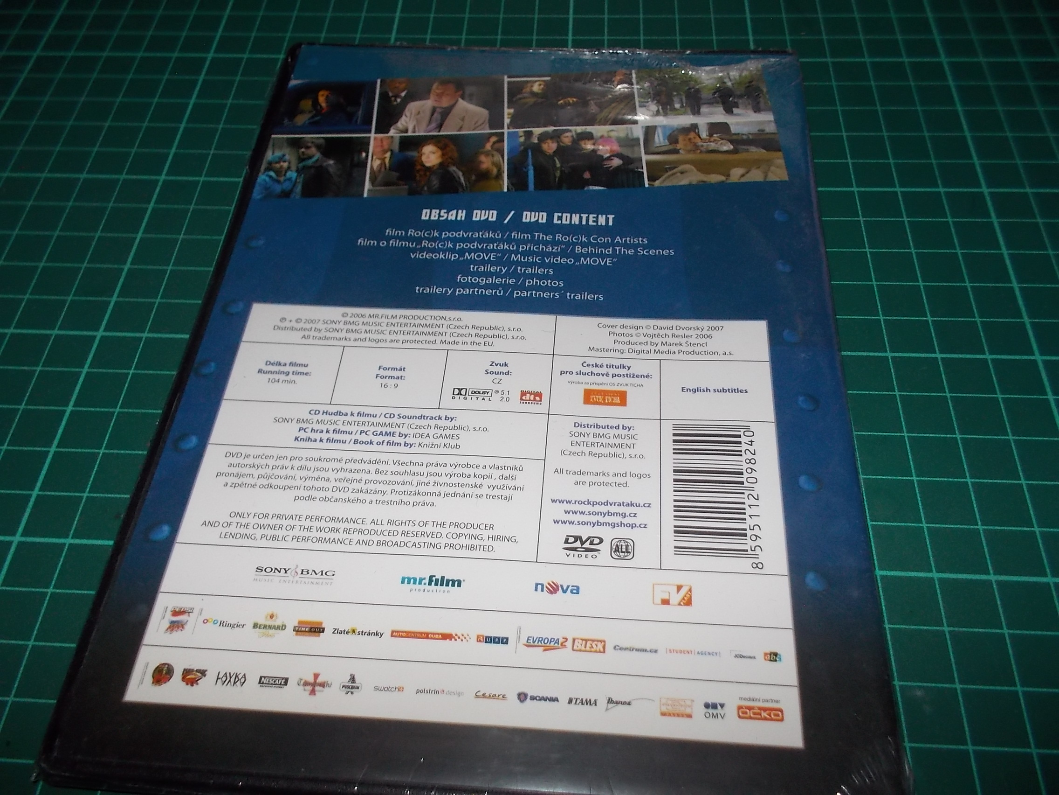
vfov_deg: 48.2
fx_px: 887
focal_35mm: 29
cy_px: 398
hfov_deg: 61.7
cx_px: 530
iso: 200
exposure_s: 1/30
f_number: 3.3
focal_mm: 4.1
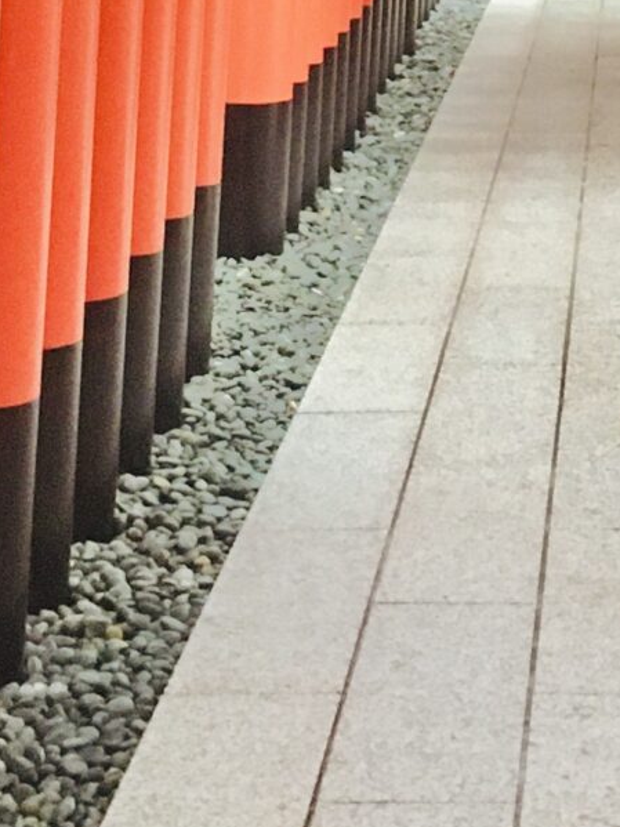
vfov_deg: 15.2
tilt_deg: -3.6
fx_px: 2962
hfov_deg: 11.9
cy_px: -235
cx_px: 566
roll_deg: -0.6
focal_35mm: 124
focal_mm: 4.15
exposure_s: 1/20
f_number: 2.2
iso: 200
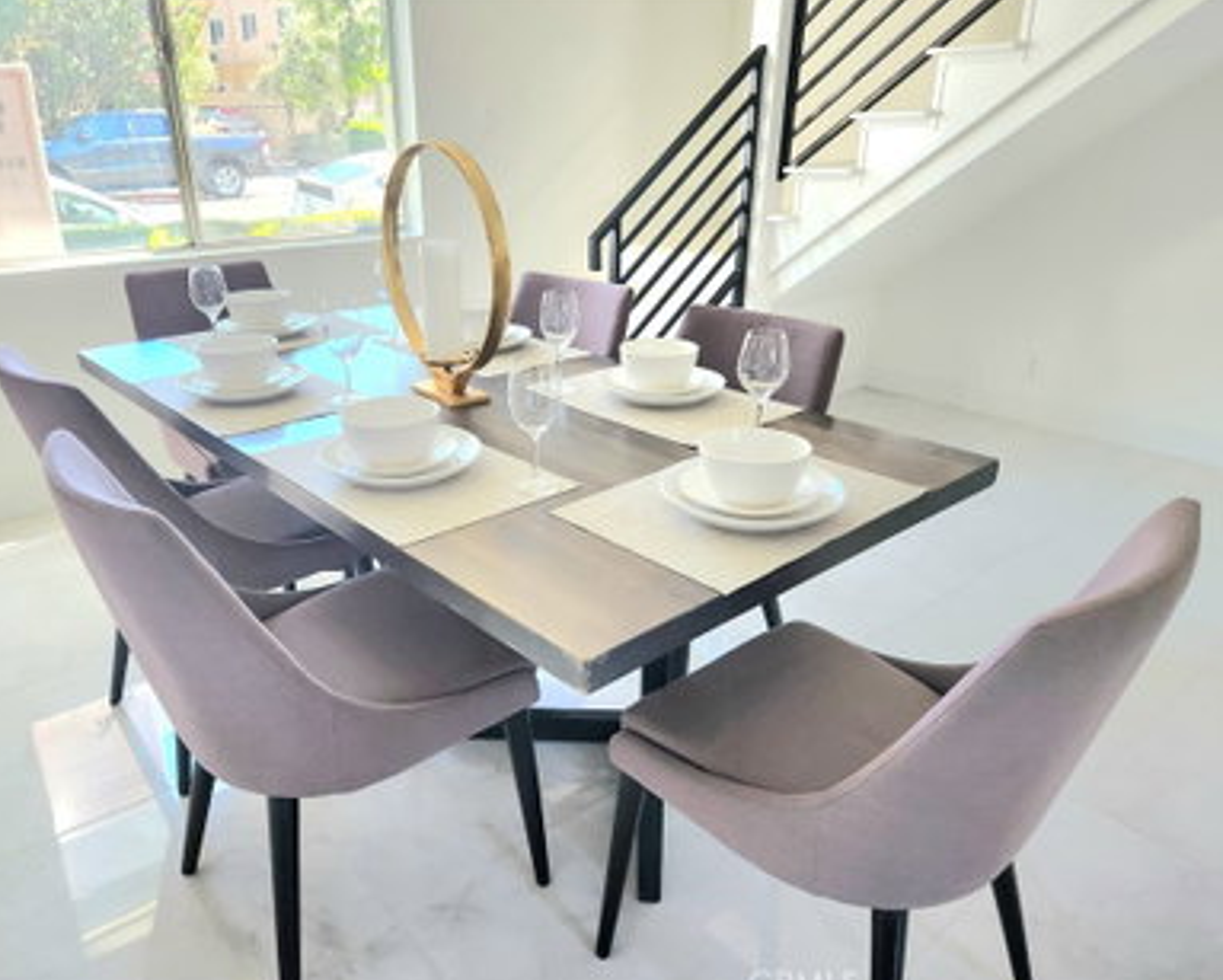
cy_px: 492
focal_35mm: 25
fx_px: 906
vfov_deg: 56.8
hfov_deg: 67.9
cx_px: 554
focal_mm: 5.4
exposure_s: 1/182
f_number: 1.8
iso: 125
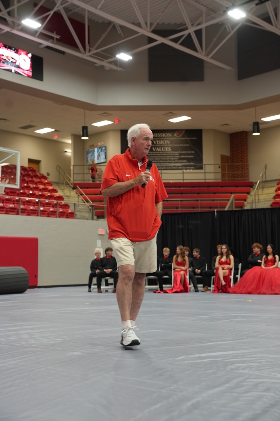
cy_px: 210
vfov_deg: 39.6
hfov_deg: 27.0
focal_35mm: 50
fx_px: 583
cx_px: 140
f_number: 4
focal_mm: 50
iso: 2500
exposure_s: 1/160
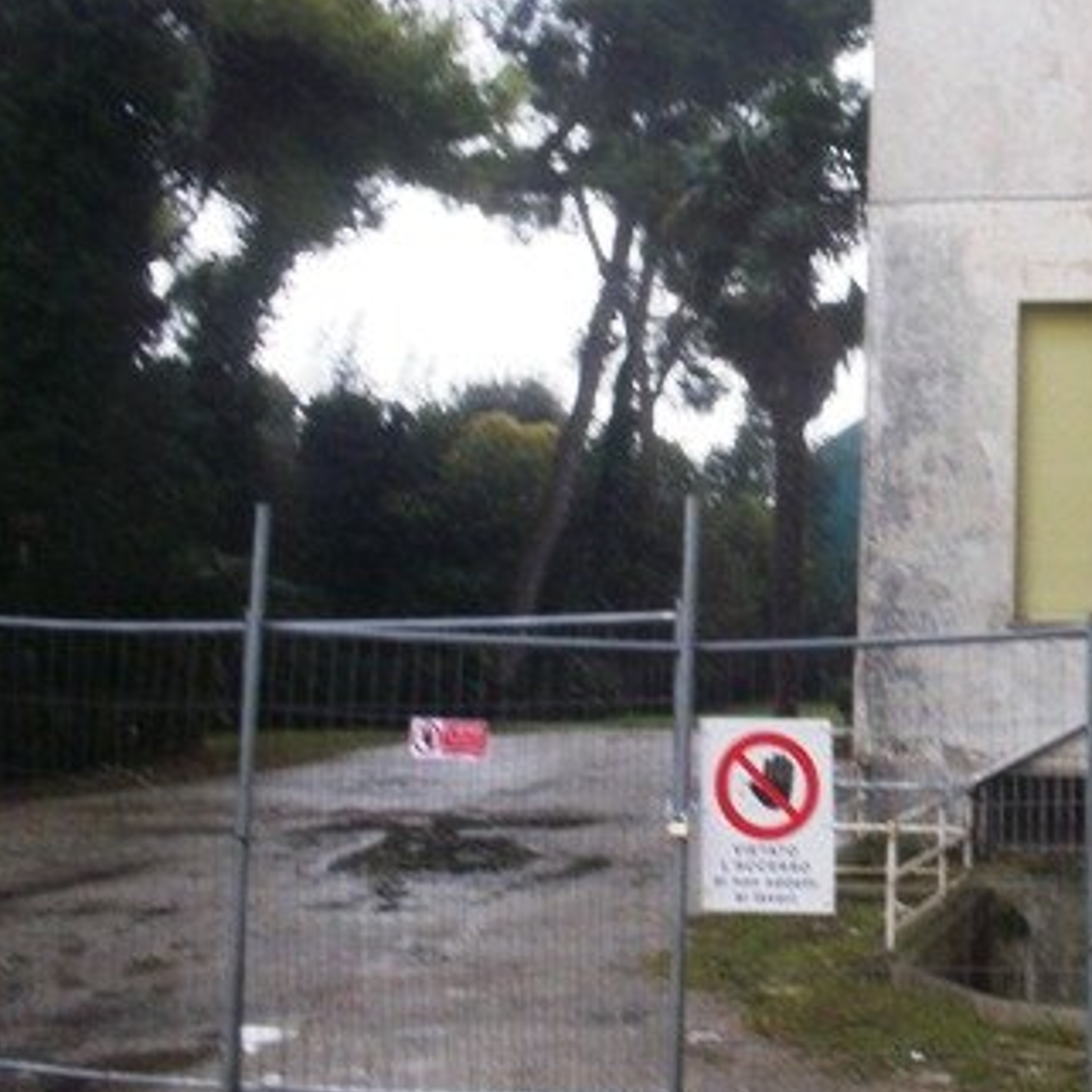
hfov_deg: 31.3
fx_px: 1820
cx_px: 1053
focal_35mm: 51
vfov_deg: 33.3
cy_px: 463
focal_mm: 4.1
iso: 80
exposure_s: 1/80
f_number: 3.3
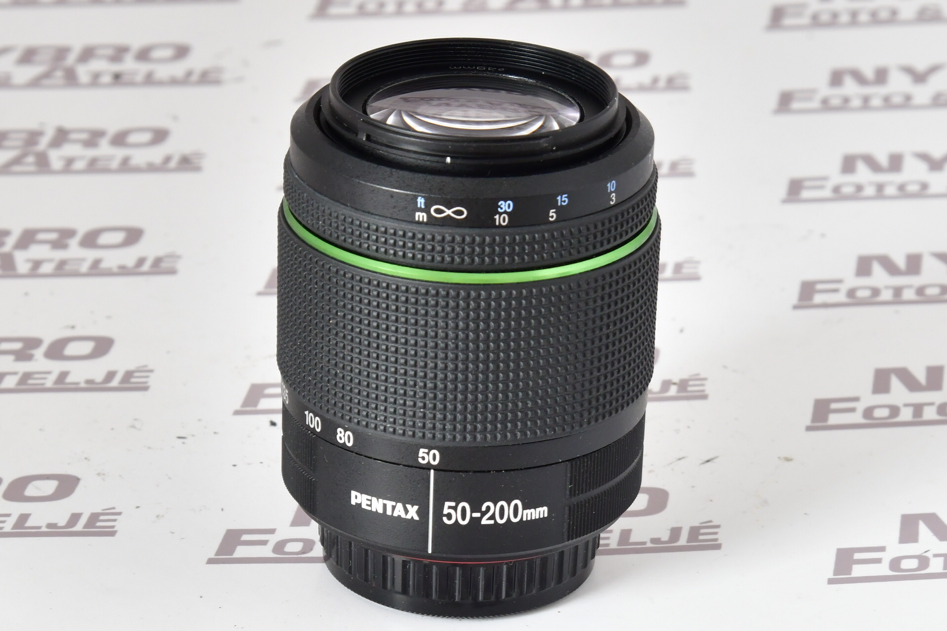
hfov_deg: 28.8
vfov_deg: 19.5
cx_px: 474
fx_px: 1841
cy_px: 316
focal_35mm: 70
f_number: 10
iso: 800
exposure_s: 1/60
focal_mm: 70
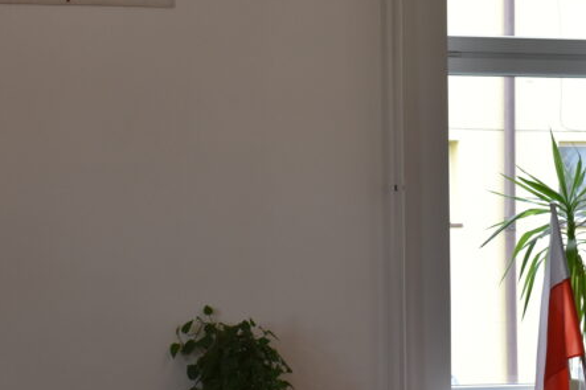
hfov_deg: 15.8
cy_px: 353
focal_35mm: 130
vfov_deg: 10.5
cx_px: 282
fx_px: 2115
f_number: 6.3
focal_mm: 32
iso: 400
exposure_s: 1/125
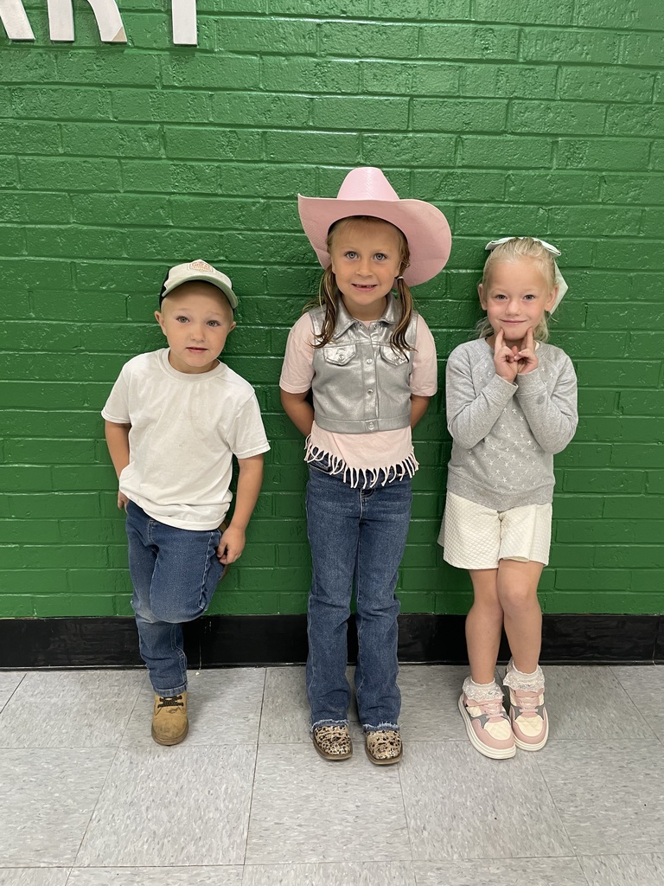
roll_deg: +0.5
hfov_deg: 53.1
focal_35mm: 26
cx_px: 332
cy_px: 443
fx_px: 665
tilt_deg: -17.5
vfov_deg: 67.3
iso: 125
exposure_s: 1/60
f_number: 1.6
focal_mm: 4.2
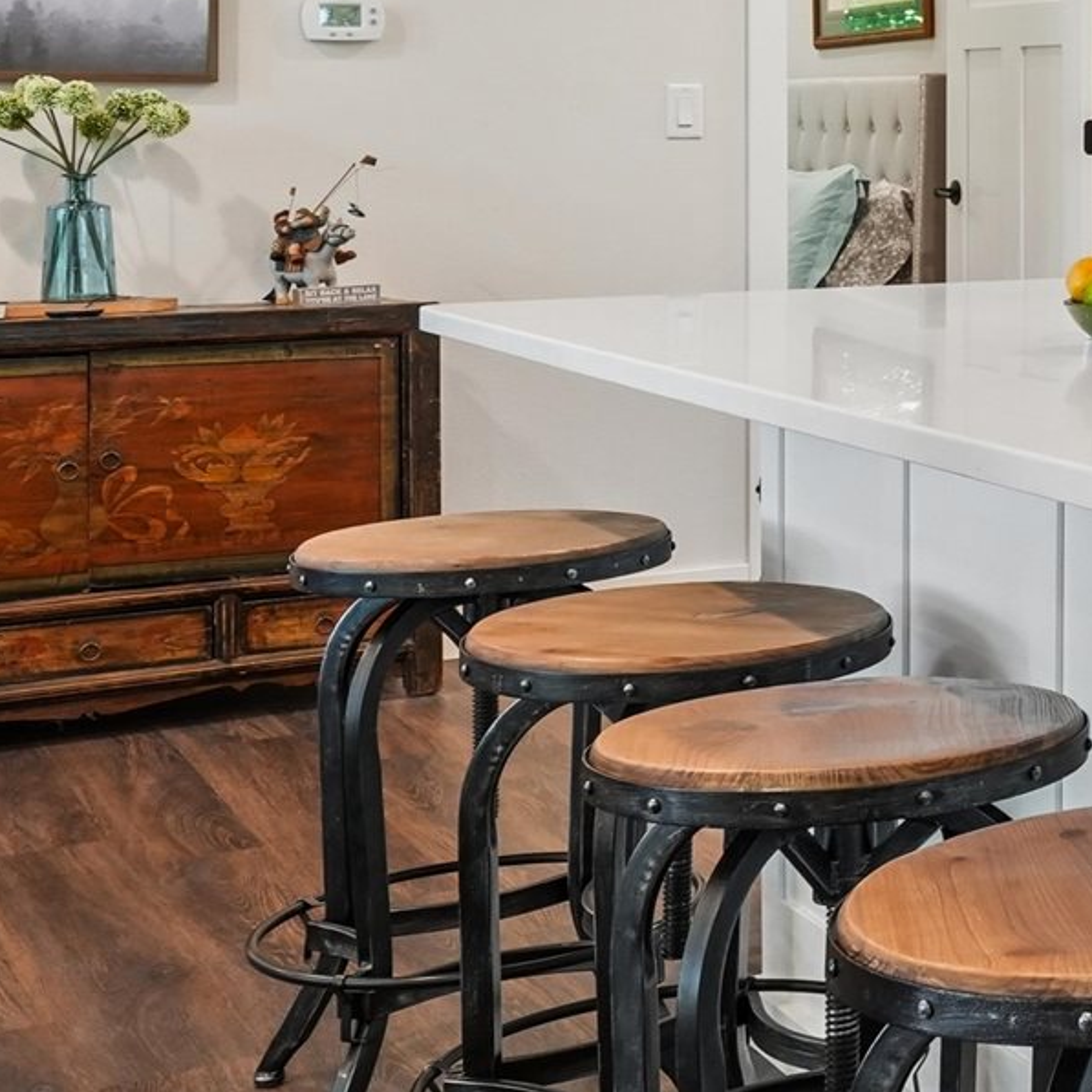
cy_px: 130
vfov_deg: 24.0
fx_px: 2498
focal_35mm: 70
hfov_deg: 19.7
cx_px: 1835
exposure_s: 1/25
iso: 800
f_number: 10
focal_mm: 16
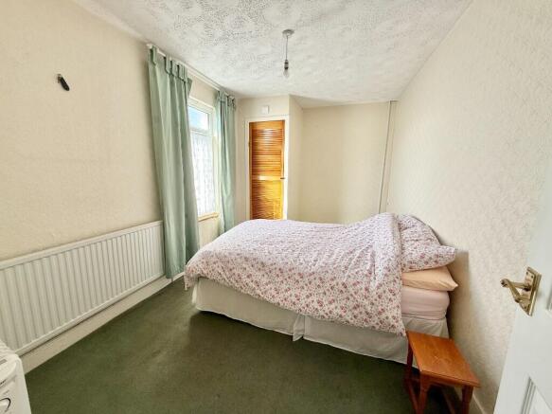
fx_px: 223
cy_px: 207
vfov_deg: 85.7
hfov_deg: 102.1
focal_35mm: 14
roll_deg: -1.4
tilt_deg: -10.0
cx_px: 276
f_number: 2.2
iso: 64
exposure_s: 1/113
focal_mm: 2.22
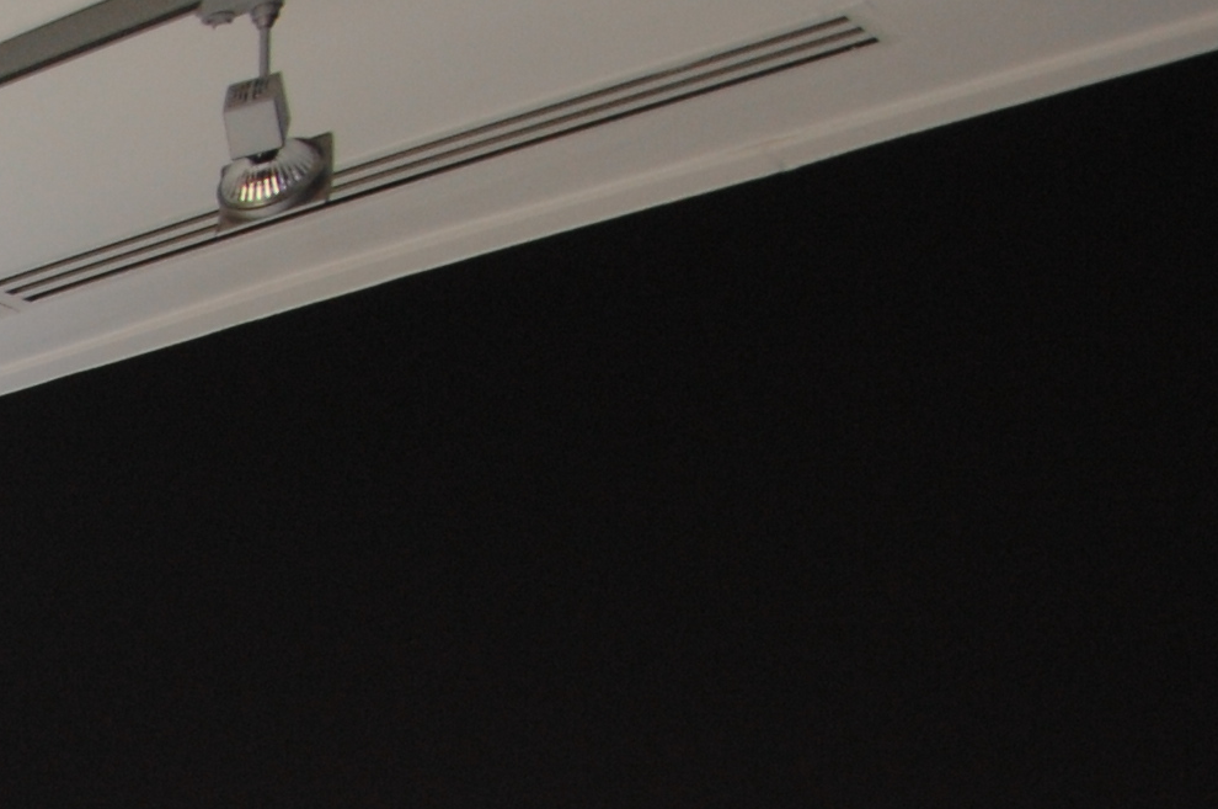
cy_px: 1535
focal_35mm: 78
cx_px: -1406
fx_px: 2635
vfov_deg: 14.8
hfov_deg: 16.8
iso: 320
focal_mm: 12
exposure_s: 1/8
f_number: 6.3
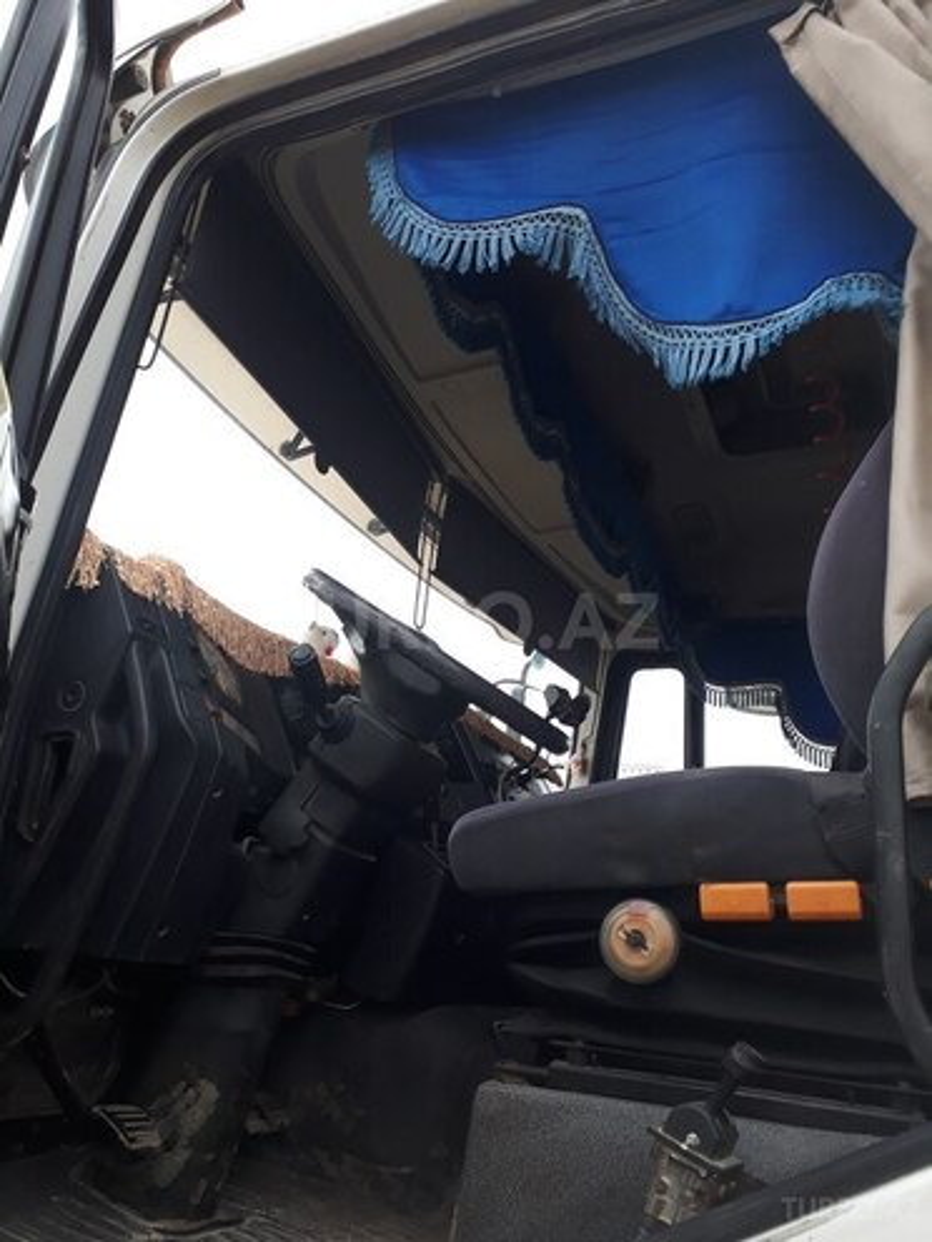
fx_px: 969
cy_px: 621
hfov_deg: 51.4
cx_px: 466
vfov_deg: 65.3
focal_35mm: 27
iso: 50
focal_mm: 3.6
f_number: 1.9
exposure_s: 1/100
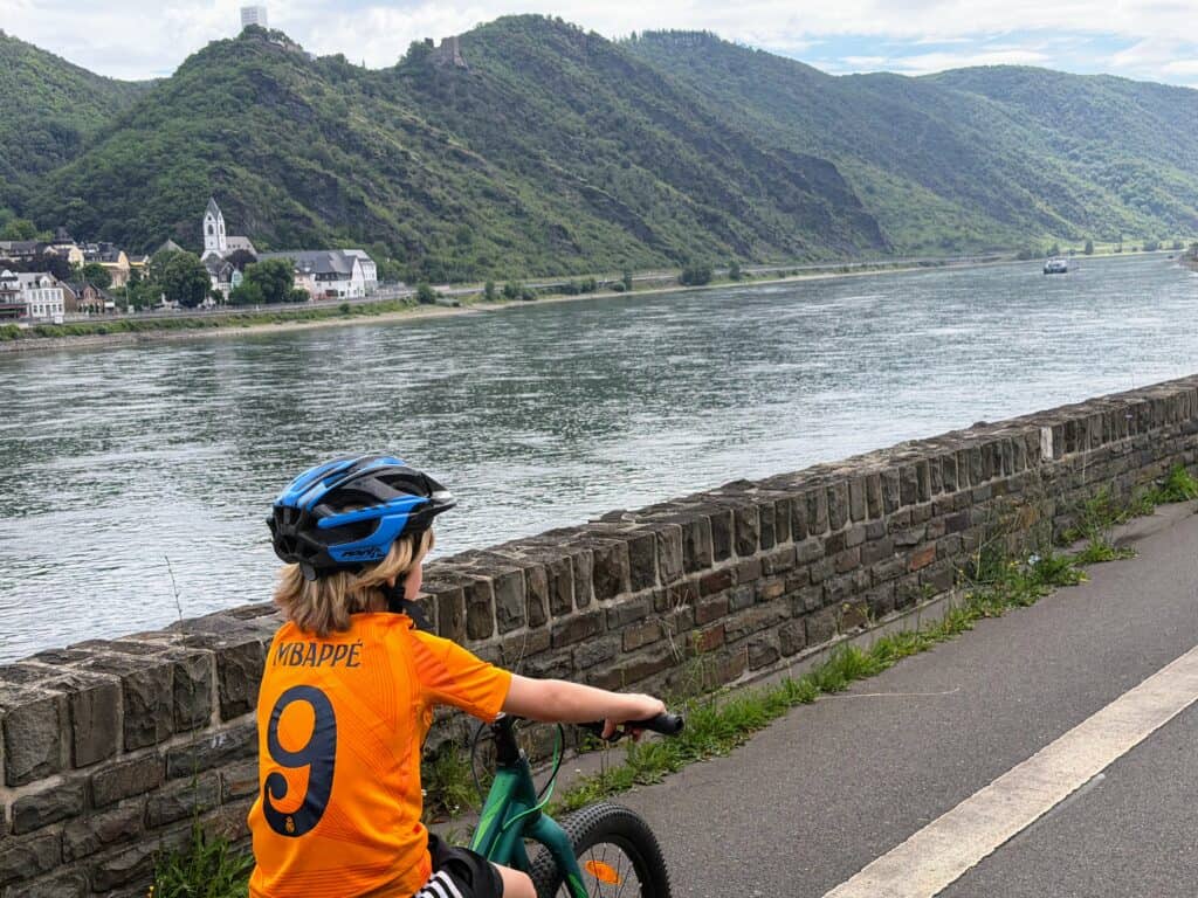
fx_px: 1661
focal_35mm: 48
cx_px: 599
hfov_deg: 39.7
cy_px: 449
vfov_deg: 30.3
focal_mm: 6.76
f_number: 1.78
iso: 80
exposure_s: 1/3378
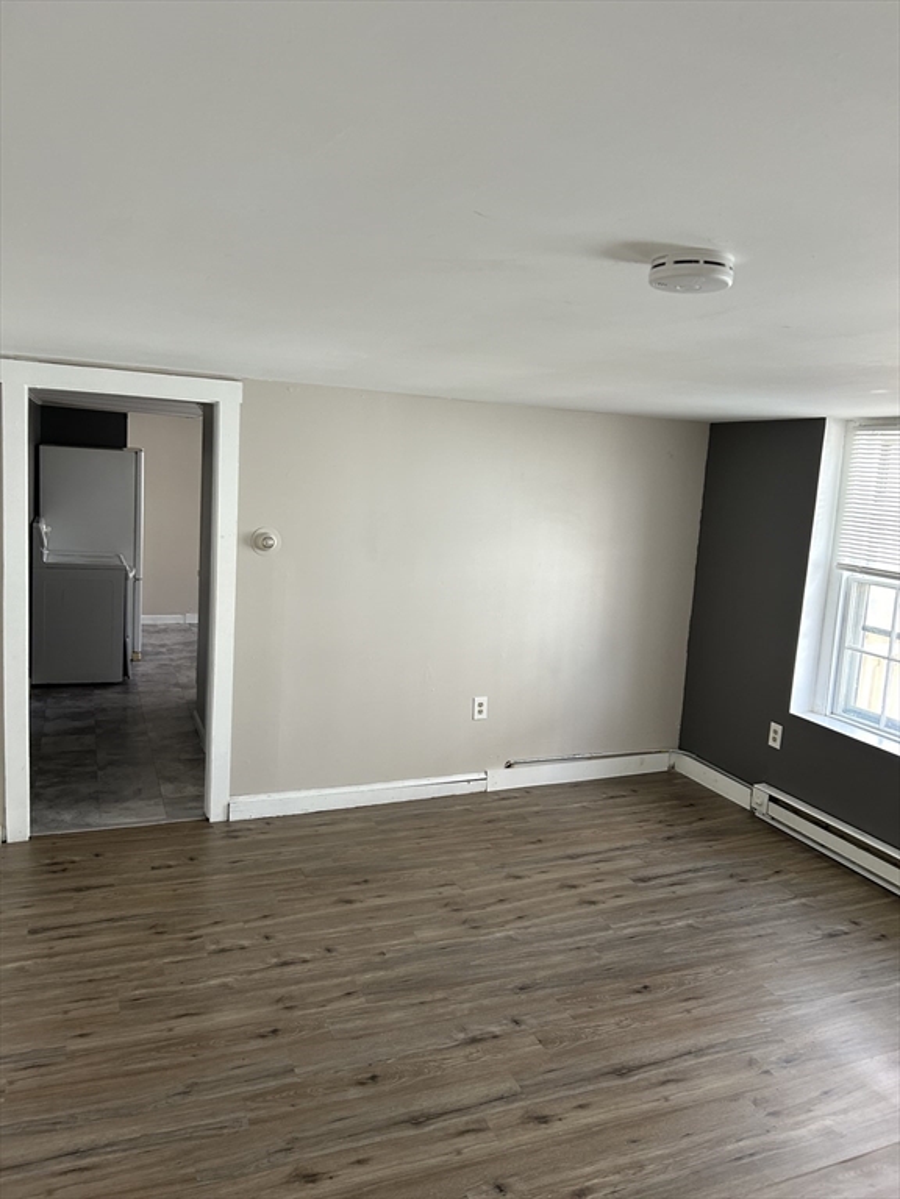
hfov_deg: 53.1
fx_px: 901
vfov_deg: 67.3
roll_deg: -4.8
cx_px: 450
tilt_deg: -8.9
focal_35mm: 26
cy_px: 600
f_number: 1.5
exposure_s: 1/92
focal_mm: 5.7
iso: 125
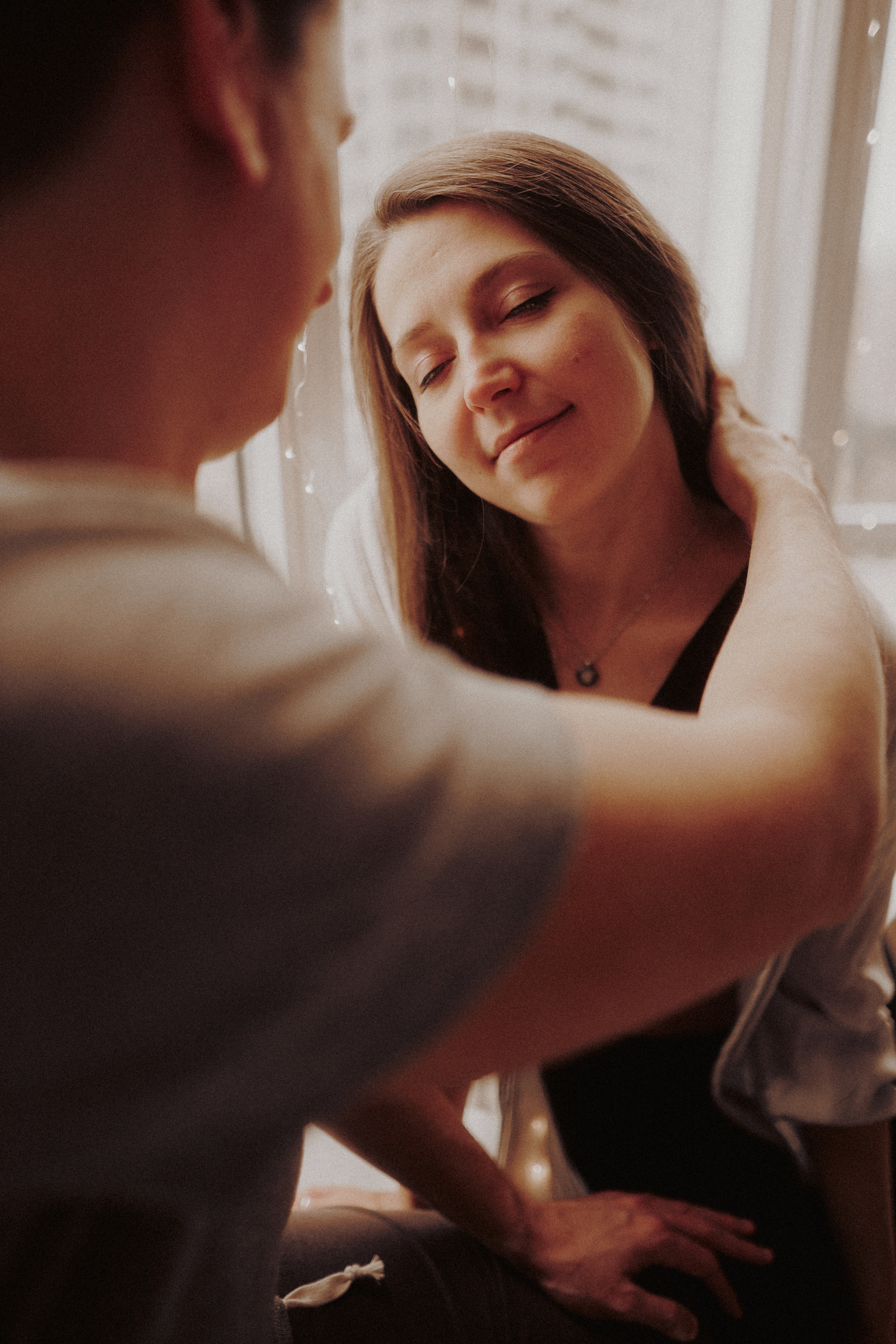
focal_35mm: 24
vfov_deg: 73.7
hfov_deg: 53.1
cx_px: 448
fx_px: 896
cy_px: 672
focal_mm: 24
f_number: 1.4
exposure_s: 1/250
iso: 200
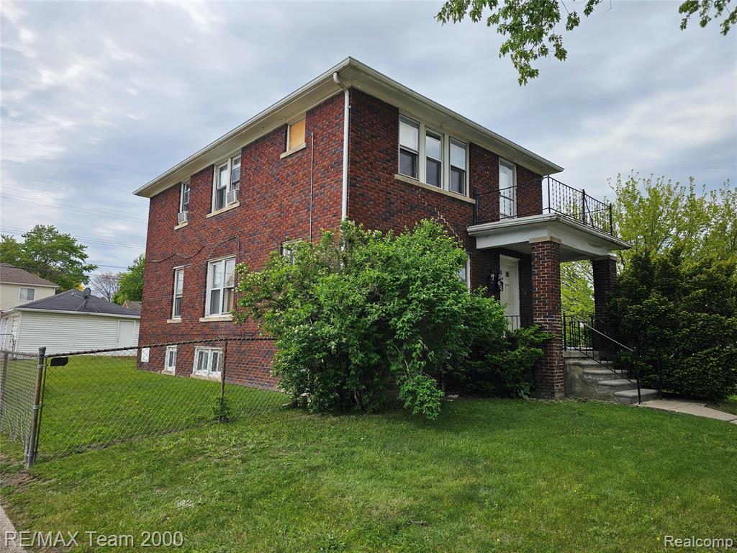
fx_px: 490
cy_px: 276
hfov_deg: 73.9
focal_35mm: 23
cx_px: 368
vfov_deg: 58.9
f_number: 1.7
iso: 10
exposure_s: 1/854
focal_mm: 6.3
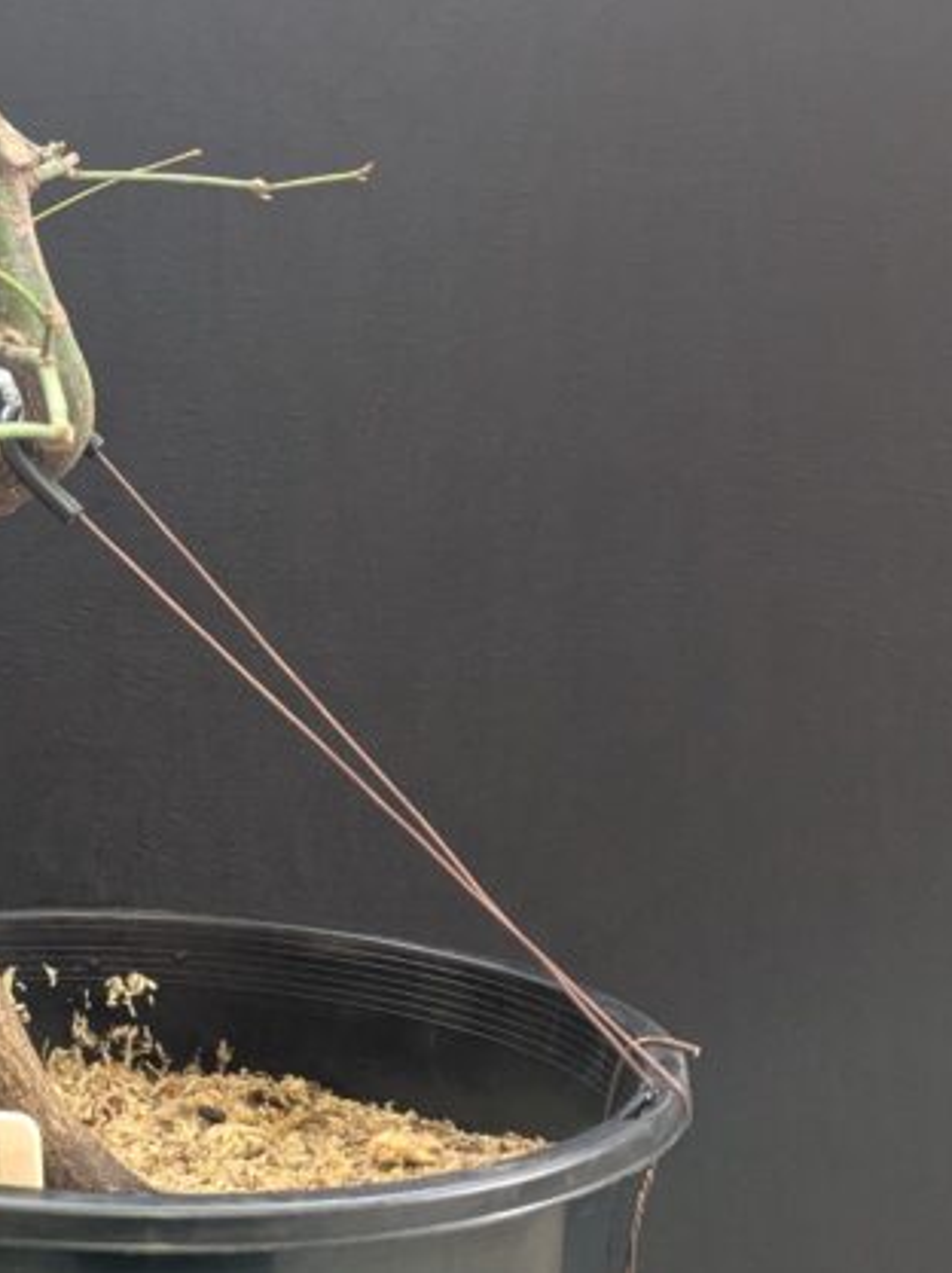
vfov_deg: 32.7
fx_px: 2167
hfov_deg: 24.1
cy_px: 583
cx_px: 88
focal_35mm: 59
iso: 152
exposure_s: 1/50
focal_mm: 6.81
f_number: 1.85
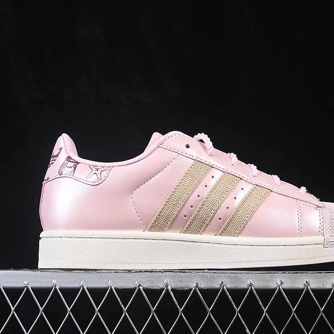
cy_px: 167
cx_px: 198
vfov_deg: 18.1
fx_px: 1048
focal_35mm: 96
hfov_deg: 18.1
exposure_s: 1/80
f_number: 8
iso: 160
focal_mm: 50
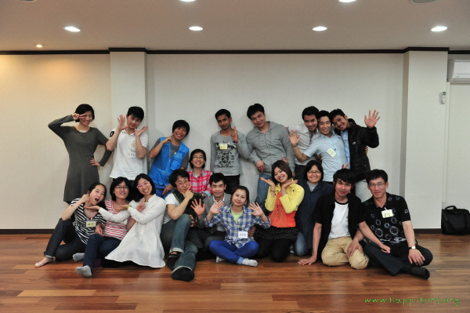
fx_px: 404
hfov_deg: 60.3
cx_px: 235
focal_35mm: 31
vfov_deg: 42.3
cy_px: 156
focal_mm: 31
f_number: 5
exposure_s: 1/125
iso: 2000
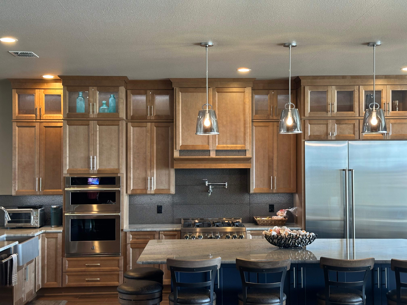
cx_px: 204
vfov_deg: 30.3
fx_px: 564
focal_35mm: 48
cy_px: 152
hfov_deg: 39.7
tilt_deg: +0.3
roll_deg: +0.0
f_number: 1.78
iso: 125
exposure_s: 1/60
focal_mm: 6.86
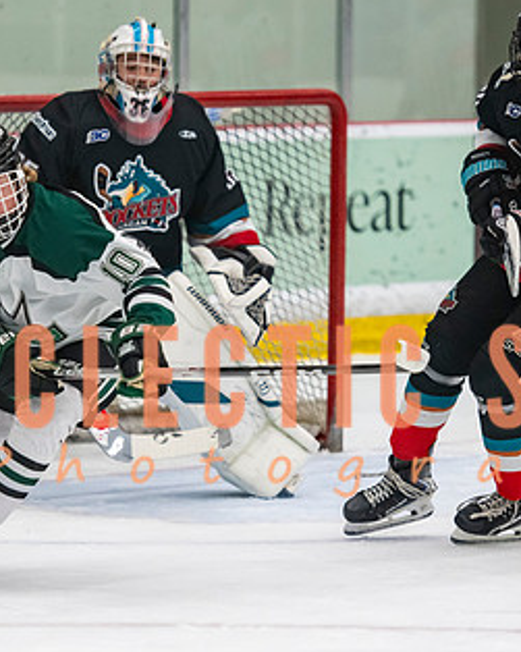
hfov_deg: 5.6
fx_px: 5303
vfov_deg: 7.0
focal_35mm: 275
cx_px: 106
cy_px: 420
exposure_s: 1/640
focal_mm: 135
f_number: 3.2
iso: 2000
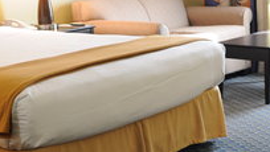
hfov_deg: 17.2
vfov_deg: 9.8
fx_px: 881
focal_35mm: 123
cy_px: 126
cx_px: 232
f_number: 2.8
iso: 200
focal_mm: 20
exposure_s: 1/10
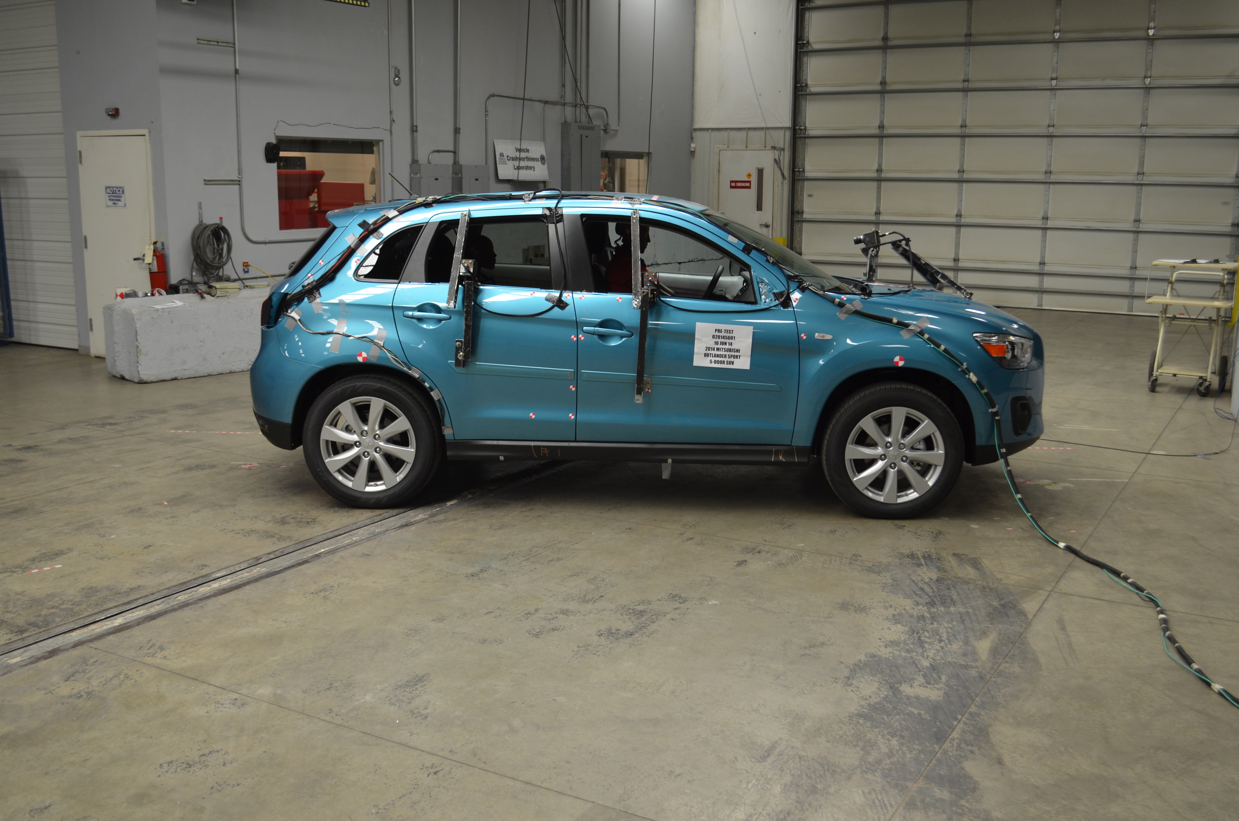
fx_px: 1236
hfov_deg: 53.2
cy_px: 410
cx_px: 620
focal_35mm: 36
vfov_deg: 36.7
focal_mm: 24
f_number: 5
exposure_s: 1/100
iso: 400
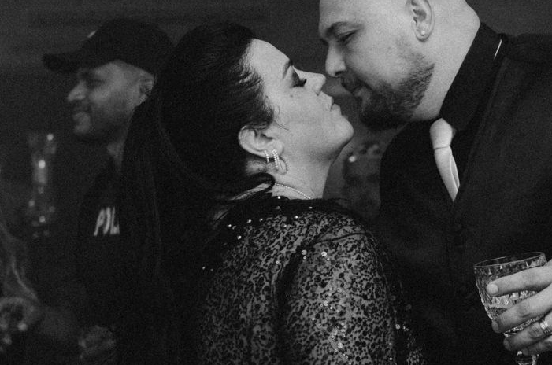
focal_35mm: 116
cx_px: 436
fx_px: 1775
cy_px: 102
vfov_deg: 11.7
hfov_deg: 17.5
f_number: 2.8
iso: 400
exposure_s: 1/60
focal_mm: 35
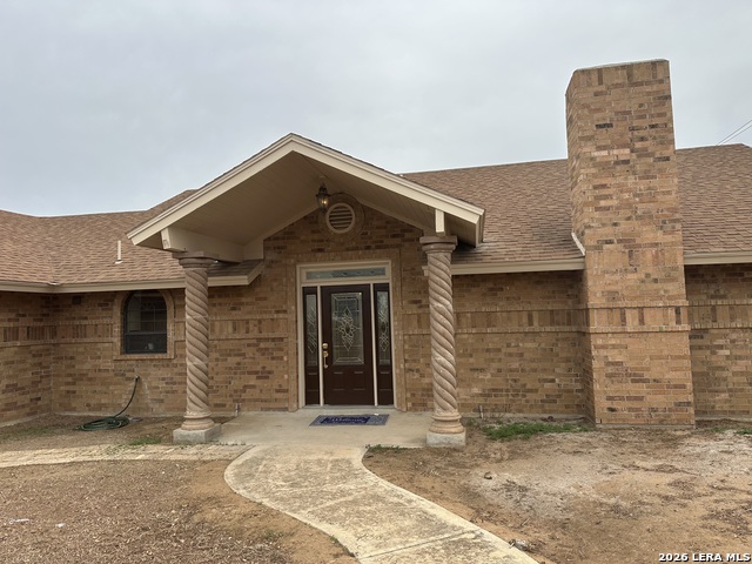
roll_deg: +1.8
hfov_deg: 71.6
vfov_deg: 56.8
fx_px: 521
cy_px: 282
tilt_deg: +4.3
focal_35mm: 24
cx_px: 376
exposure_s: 1/3356
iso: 80
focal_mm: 6.86
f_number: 1.78
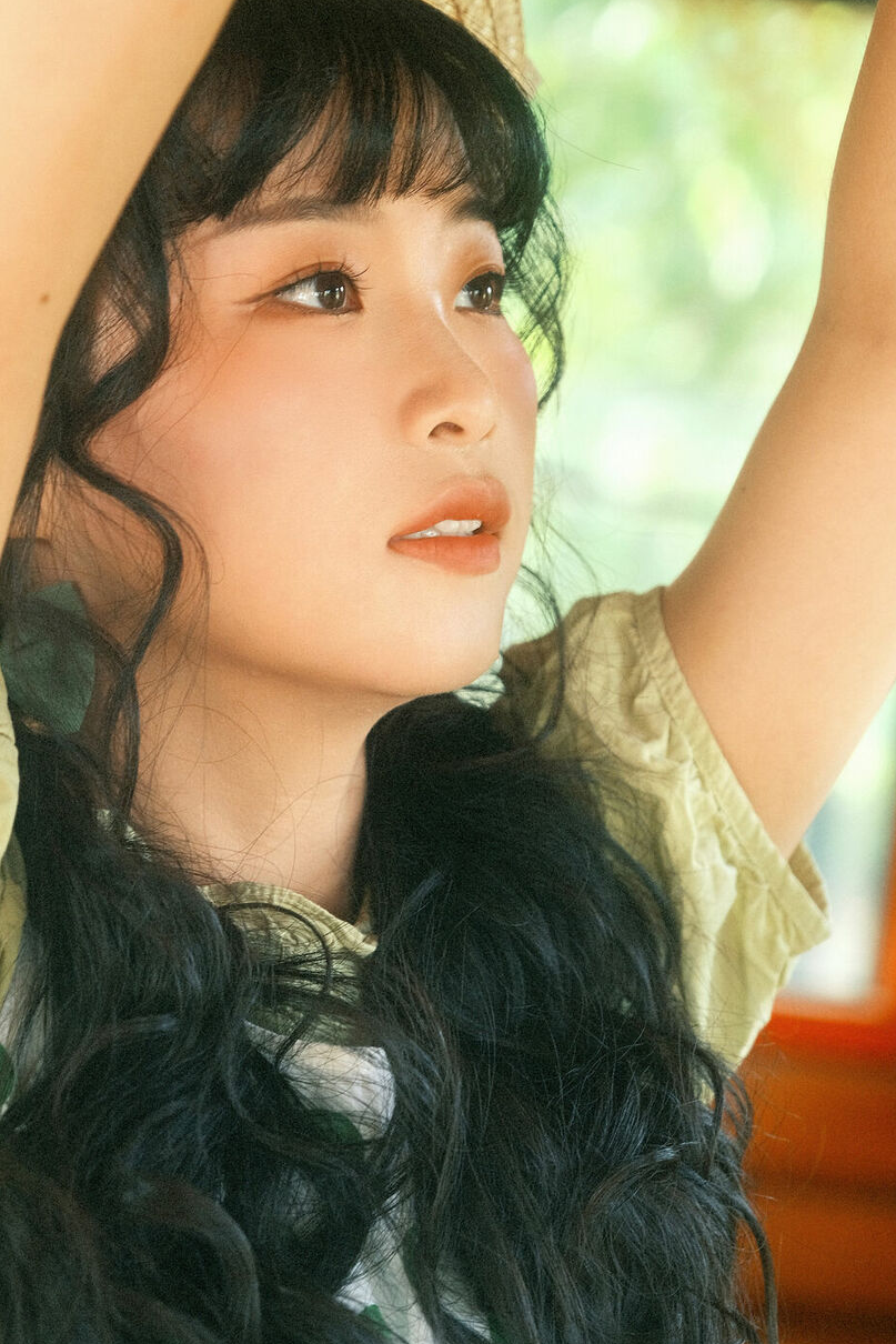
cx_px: 325
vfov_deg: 18.9
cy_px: 578
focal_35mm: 108
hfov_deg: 12.7
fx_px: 4031
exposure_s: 1/30
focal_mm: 55
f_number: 2.8
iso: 640
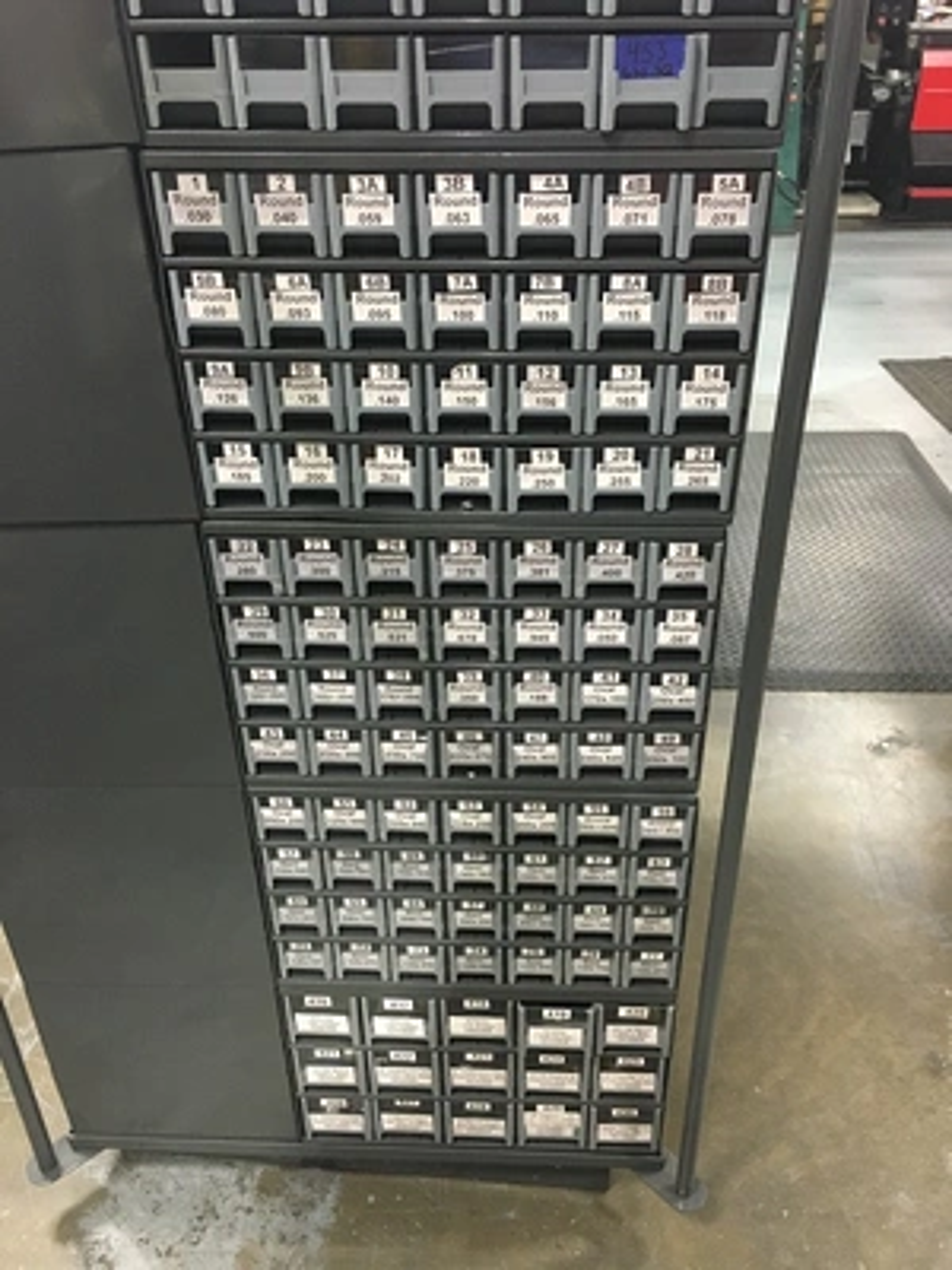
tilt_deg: -32.9
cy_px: 635
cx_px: 476
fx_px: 1063
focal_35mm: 29
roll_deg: +1.0
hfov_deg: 48.2
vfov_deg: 61.7
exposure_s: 1/24
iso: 200
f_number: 2.2
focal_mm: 4.15
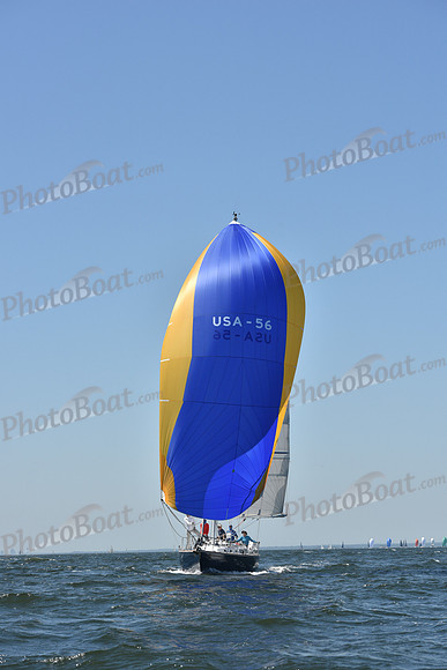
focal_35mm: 86
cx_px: 224
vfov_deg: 23.6
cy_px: 335
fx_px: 1601
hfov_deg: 15.9
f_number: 8
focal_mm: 86
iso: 250
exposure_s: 1/1250
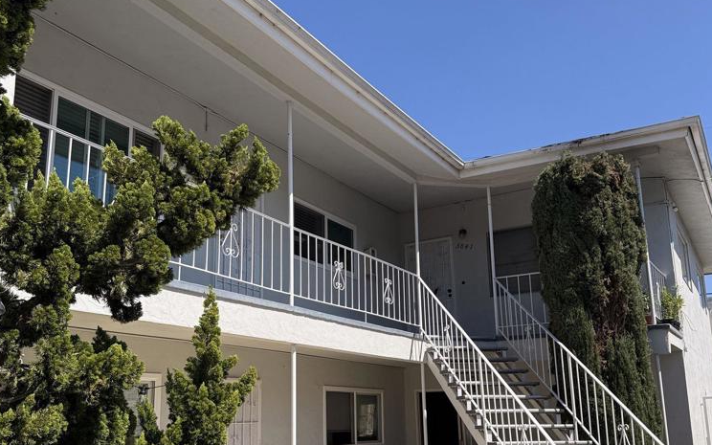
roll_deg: +1.1
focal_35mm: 35
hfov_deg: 55.3
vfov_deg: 36.0
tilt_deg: +12.0
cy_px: 284
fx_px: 679
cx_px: 355
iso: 80
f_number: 1.78
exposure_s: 1/5319
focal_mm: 6.76
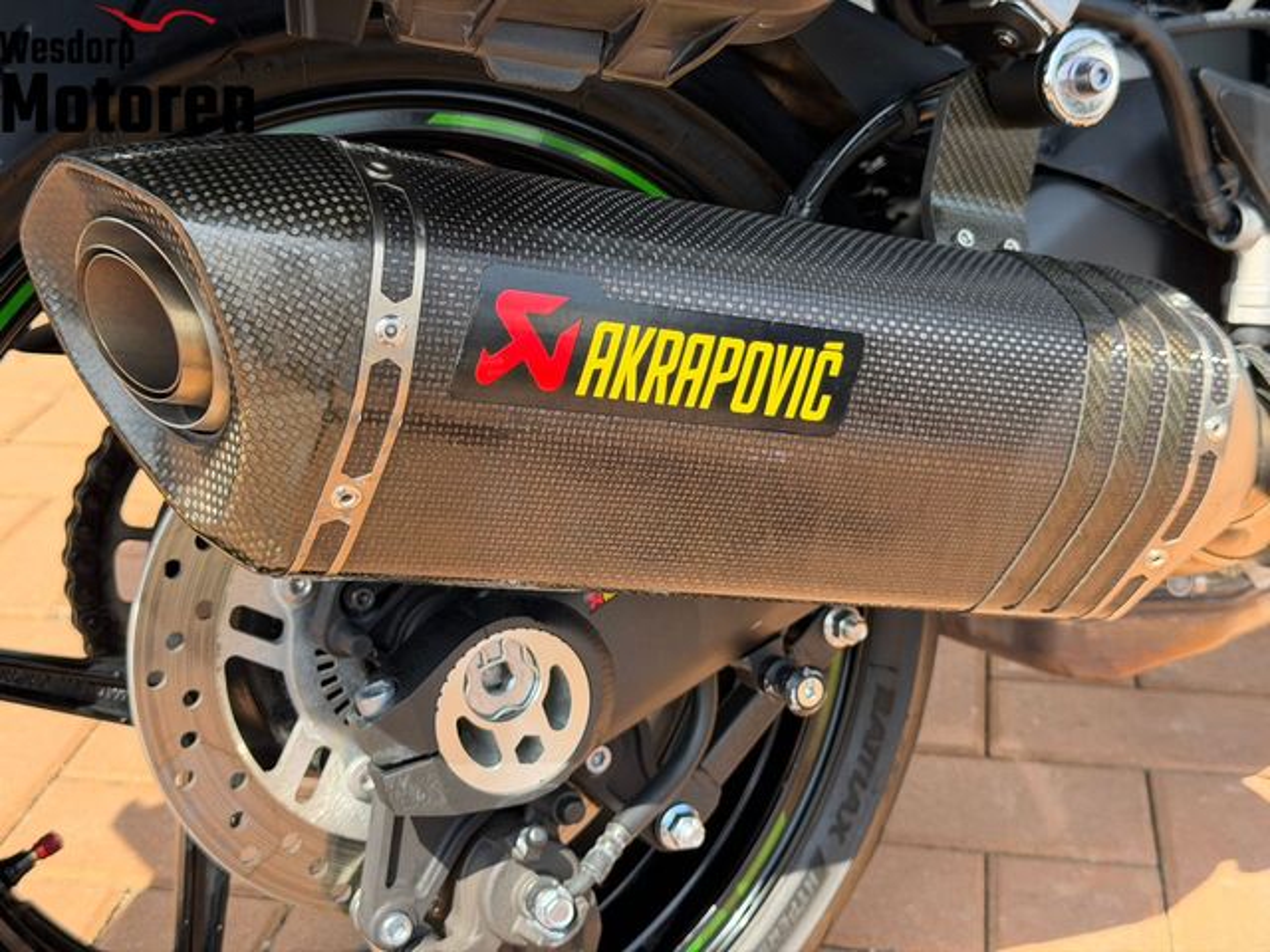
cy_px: 476
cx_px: 635
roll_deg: +0.5
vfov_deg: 30.3
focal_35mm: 48
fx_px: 1761
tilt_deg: -20.8
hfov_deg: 39.7
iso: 100
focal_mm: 6.76
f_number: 1.78
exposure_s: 1/1041
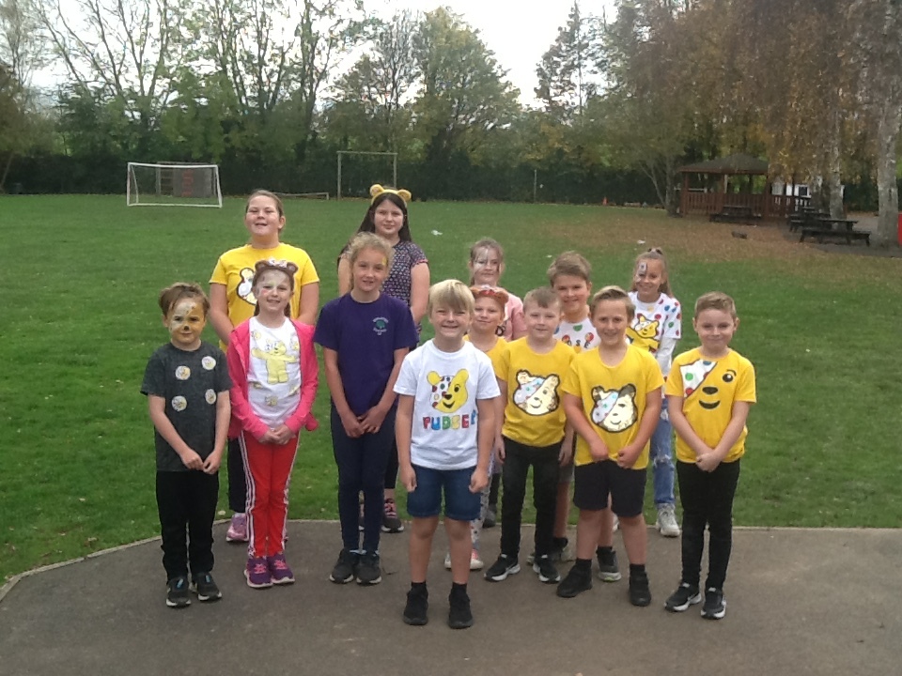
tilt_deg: -9.3
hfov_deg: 42.9
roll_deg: -1.4
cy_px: 338
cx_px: 451
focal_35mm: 44
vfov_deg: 32.9
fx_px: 1147
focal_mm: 2.03
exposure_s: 1/183
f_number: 2.4
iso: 40
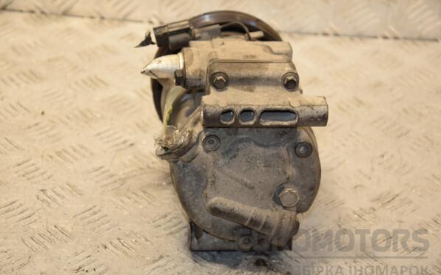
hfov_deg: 18.1
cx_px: 221
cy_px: 142
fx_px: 1388
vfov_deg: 11.3
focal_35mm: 116
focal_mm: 75
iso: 800
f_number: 5.6
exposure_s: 1/200
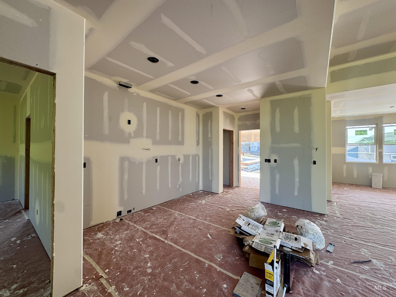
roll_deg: +0.0
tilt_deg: -0.1
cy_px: 148
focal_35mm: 14
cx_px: 198
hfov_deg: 102.1
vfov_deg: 85.7
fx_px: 160
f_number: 2.2
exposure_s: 1/99
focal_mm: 2.22
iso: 50
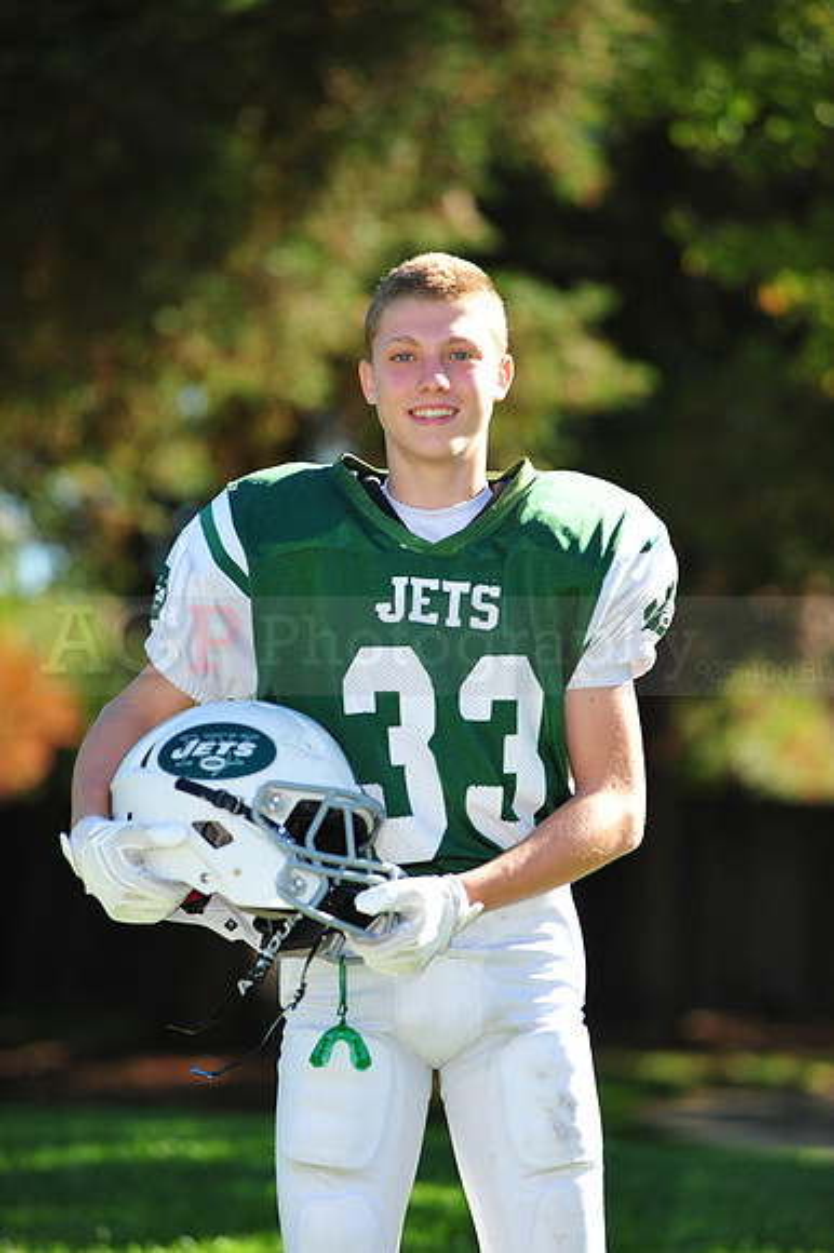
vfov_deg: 10.3
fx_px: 6958
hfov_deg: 6.9
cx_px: 417
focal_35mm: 200
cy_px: 626
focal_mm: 200
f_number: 4.5
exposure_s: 1/1000
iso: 400
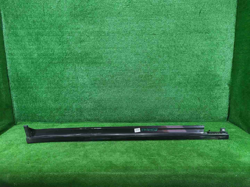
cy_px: 94
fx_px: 188
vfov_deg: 53.1
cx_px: 125
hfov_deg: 67.3
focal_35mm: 26
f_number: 1.8
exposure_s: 1/50
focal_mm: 5.4
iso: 165
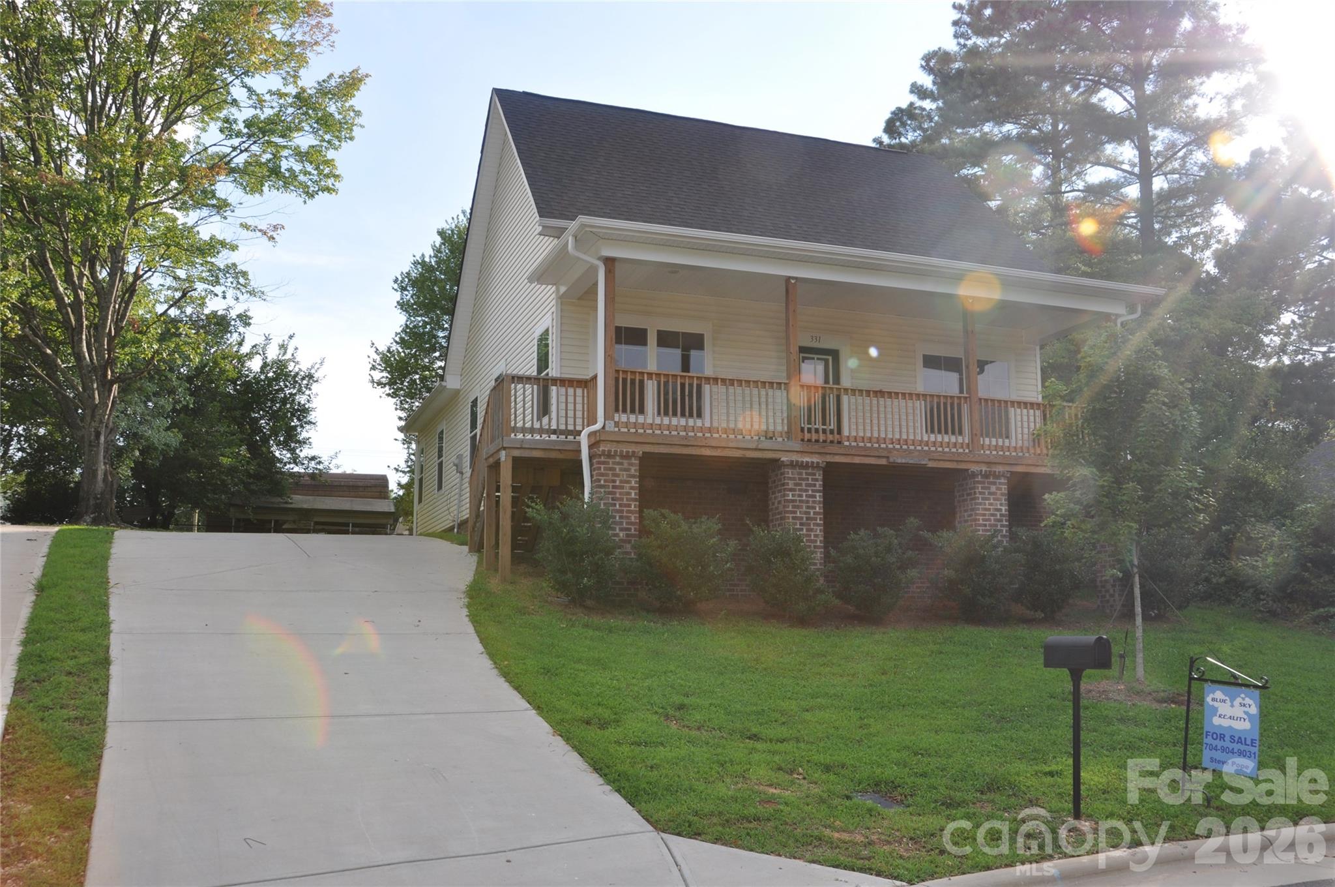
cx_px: 668
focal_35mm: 33
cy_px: 444
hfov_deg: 57.3
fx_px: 1222
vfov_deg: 39.9
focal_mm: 22
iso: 200
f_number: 11
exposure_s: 1/125
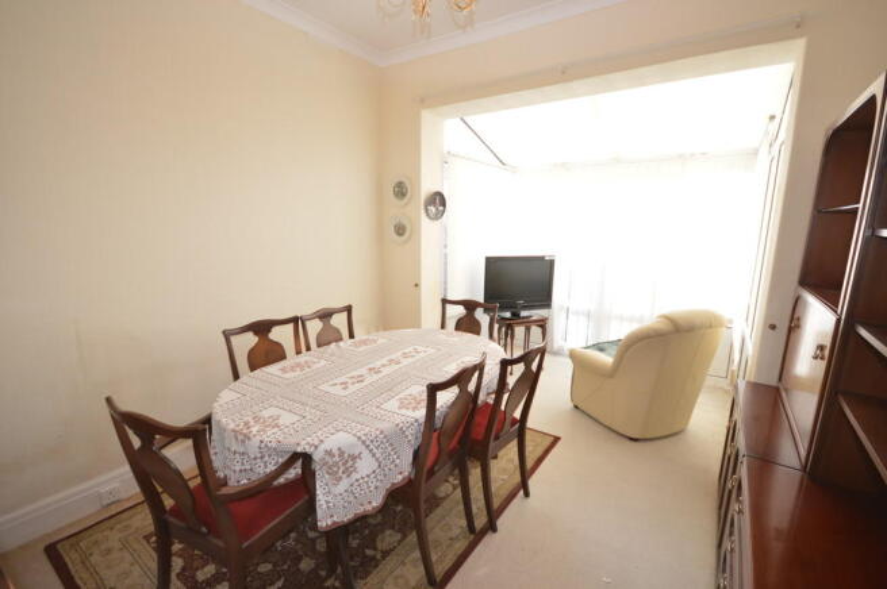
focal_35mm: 15
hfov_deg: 100.4
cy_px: 294
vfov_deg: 77.2
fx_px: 369
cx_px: 444
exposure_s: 1/60
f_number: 4
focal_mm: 10
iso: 220
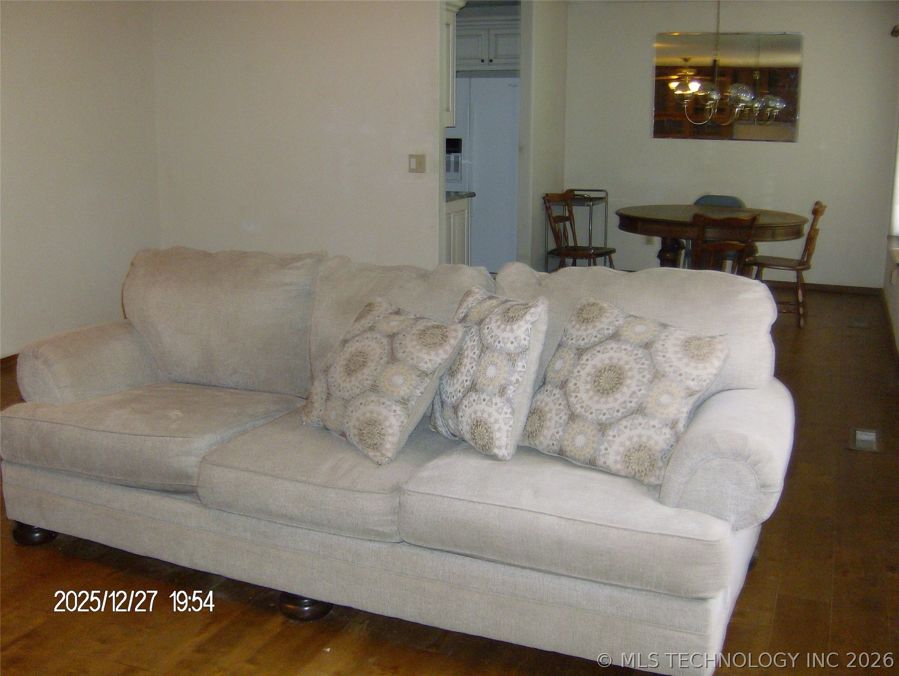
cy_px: 338
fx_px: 936
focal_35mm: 36
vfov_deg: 39.7
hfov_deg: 51.3
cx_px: 450
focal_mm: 6
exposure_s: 1/60
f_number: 2.8
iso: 200
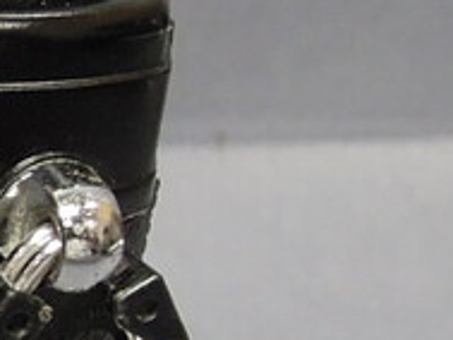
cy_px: 263
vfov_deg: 9.8
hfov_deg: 10.4
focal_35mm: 152
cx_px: -765
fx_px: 1990
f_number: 3.2
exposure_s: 1/25
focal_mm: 4.3
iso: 160
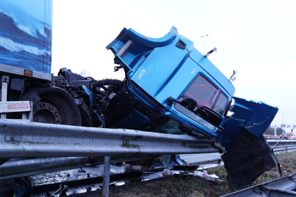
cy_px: 98
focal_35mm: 33
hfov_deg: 57.2
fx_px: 271
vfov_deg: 40.0
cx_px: 148
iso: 2500
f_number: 2.8
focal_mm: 33
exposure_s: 1/40
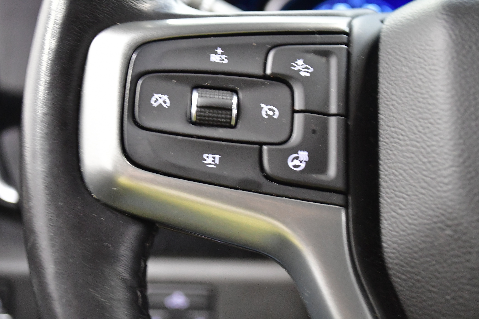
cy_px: 160
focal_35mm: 57
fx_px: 758
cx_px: 240
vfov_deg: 23.8
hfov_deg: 35.1
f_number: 5
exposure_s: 1/40
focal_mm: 38
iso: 4500
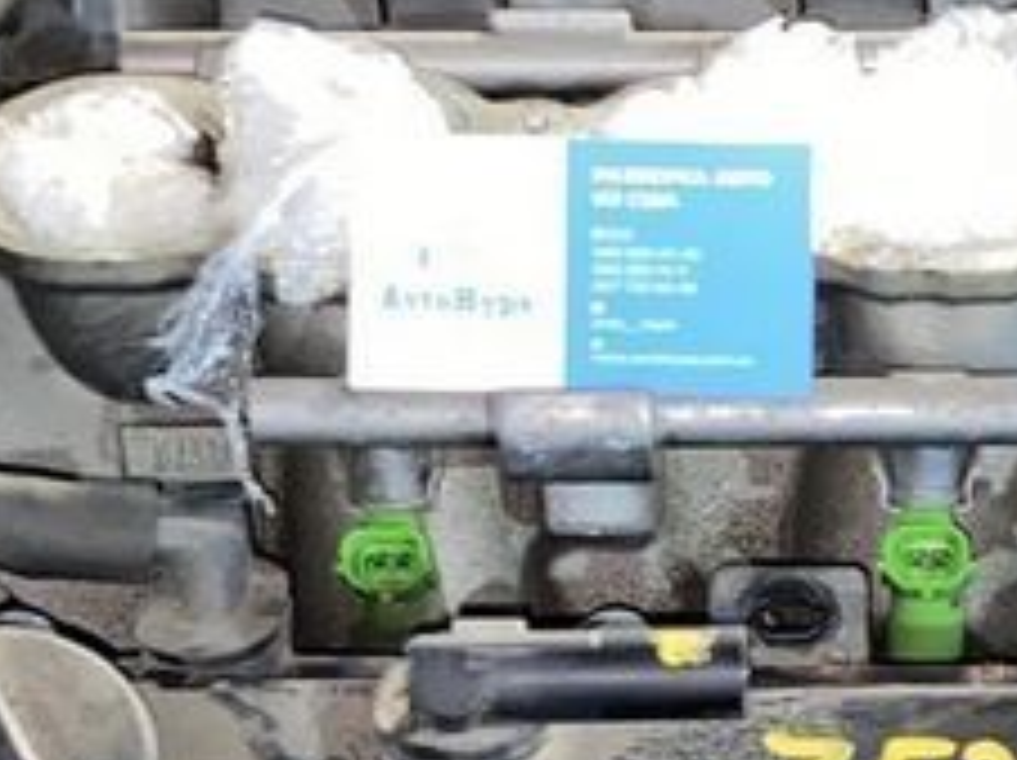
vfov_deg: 12.3
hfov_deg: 16.5
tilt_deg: -53.7
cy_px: 895
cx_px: 914
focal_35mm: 118
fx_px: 3463
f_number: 1.8
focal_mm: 4.25
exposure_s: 1/4
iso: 125
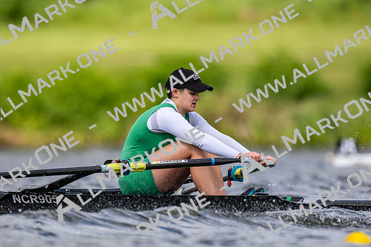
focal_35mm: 900
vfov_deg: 1.5
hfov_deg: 2.3
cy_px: 124
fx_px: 9269
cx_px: 186
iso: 360
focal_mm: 600
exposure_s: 1/2500
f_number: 4
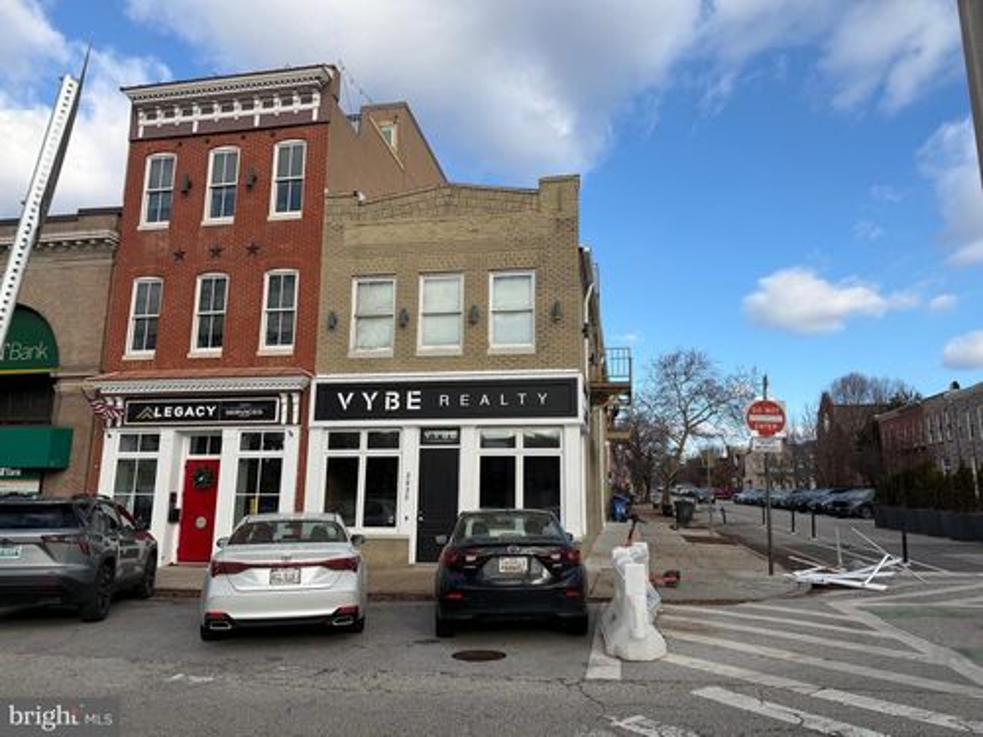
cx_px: 492
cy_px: 368
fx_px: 682
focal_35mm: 24
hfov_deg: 71.6
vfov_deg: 56.8
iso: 80
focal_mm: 6.76
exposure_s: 1/3021
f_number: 1.78
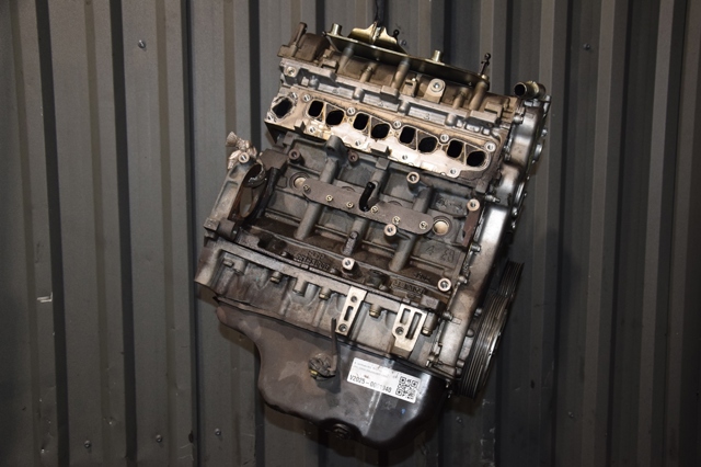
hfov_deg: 46.4
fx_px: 817
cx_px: 350
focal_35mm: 42
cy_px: 234
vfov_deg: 31.9
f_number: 5
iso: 800
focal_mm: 28
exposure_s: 1/60
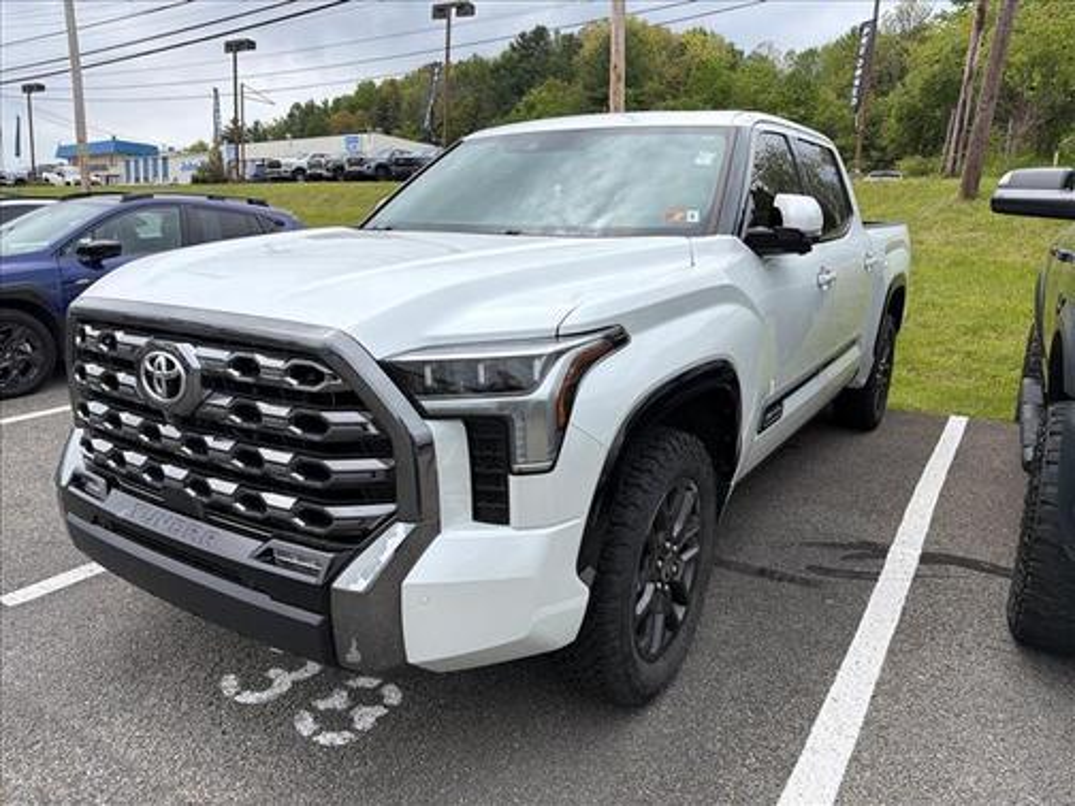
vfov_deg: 56.8
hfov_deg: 71.6
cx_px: 538
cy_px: 403
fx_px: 745
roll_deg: -3.0
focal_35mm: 24
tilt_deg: -11.4
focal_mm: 6.76
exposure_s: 1/2907
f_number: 1.78
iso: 100
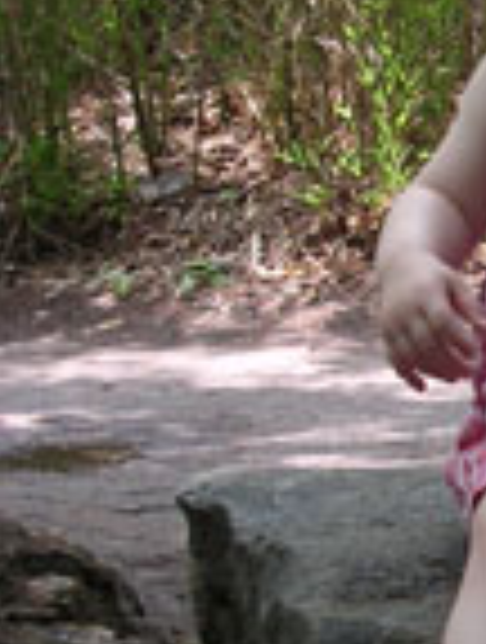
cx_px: 670
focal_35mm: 106
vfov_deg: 18.5
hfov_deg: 13.4
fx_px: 1975
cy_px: 378
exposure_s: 1/89.7
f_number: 2.8
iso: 100
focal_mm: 5.8
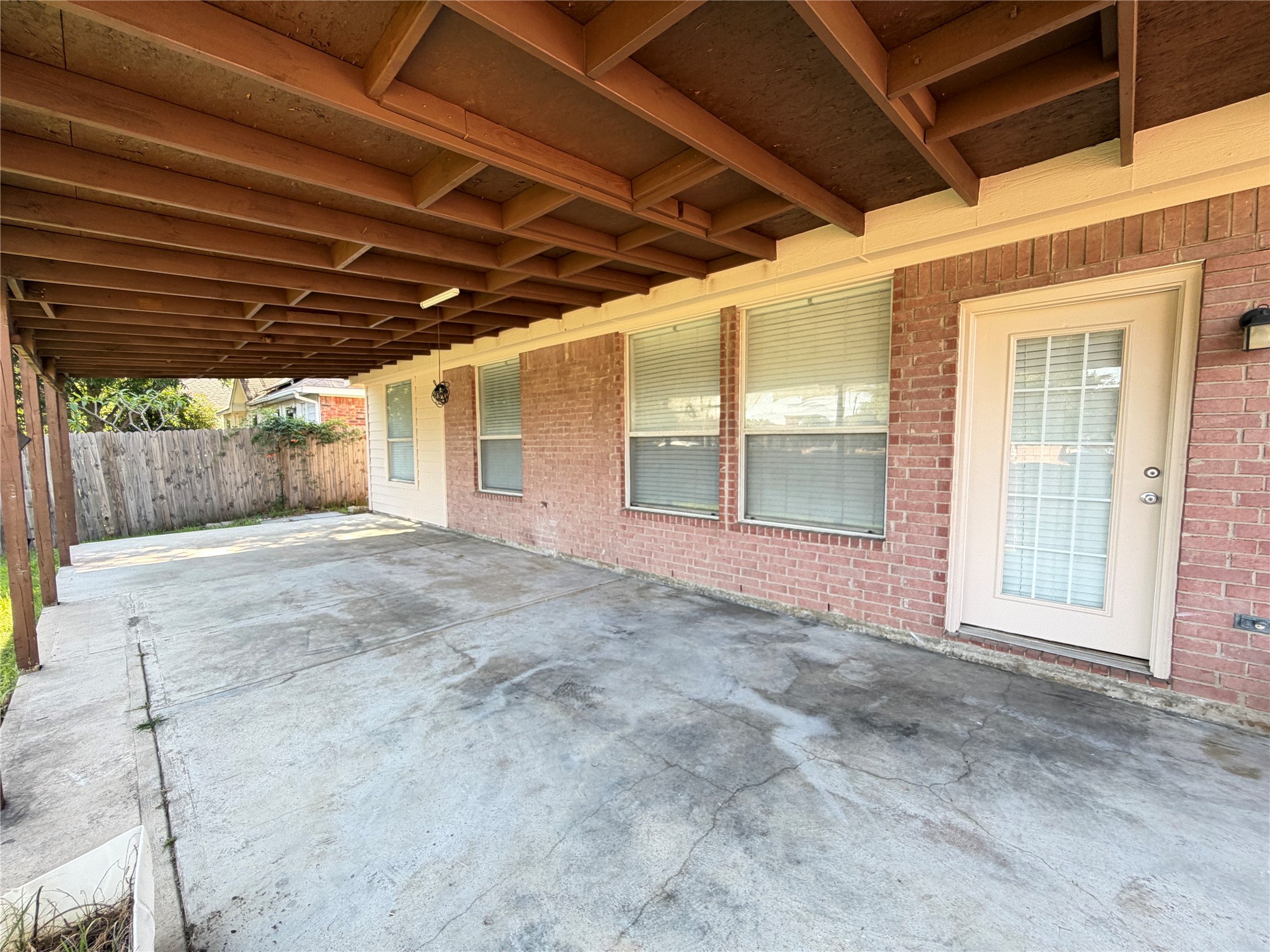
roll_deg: +0.6
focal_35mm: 14
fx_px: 514
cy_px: 476
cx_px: 635
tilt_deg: -5.3
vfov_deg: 85.7
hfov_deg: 102.1
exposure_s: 1/121
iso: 64
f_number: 2.2
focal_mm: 2.22
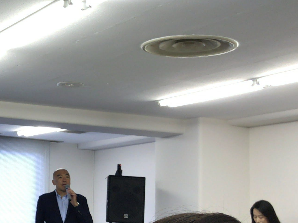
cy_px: 124
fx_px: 757
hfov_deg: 20.1
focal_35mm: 88
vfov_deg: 16.8
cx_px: -106
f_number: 1.8
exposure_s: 1/30
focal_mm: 3.99
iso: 20
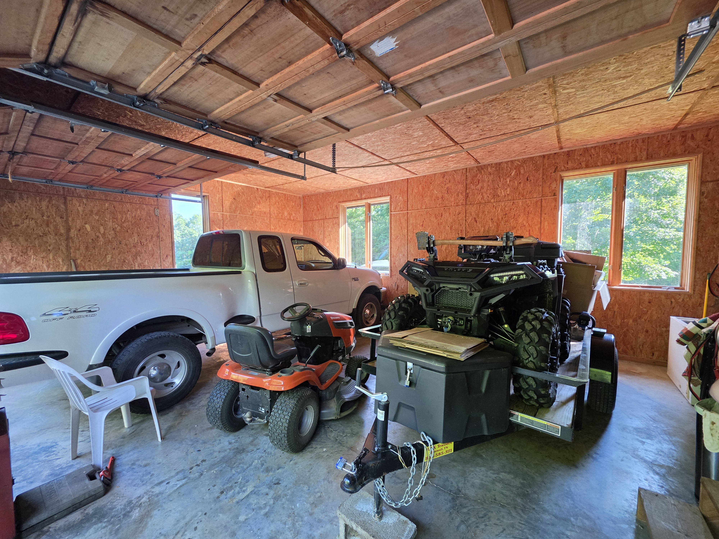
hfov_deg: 106.2
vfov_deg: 89.9
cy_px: 270
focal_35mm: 13
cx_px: 360
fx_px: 270
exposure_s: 1/120
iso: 200
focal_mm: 2.2
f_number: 1.9
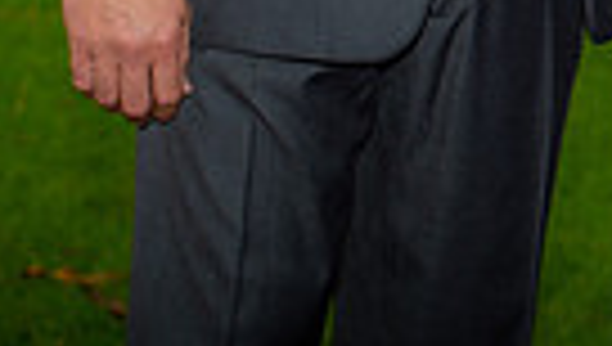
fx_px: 5802
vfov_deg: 3.4
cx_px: 684
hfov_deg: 6.0
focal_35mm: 357
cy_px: -508
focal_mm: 80
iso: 200
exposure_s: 1/200
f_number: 5
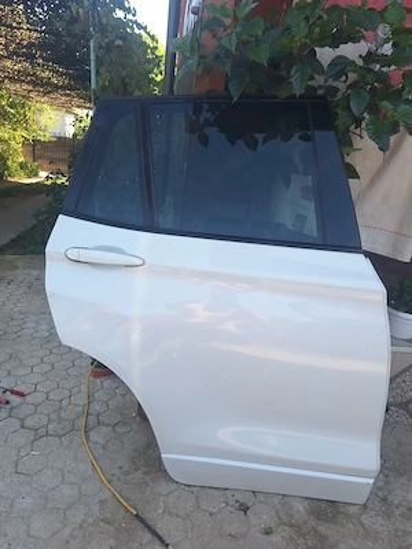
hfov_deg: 58.9
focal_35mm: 23
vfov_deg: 73.9
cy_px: 274
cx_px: 206
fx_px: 365
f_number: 1.8
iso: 40
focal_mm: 5.54
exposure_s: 1/325
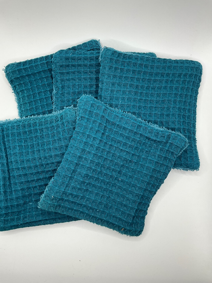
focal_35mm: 29
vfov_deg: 61.7
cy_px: 142
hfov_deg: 48.2
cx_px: 106
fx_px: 237
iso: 32
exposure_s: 1/122
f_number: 1.8
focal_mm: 3
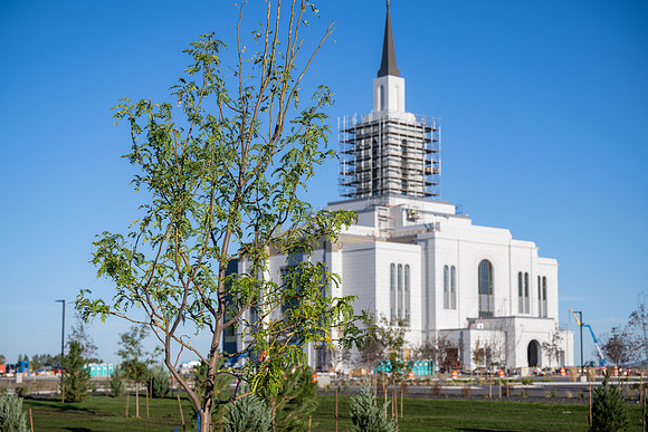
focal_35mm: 70
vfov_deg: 19.5
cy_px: 216
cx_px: 324
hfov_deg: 28.8
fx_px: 1260
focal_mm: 70
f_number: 4
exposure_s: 1/1000
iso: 100
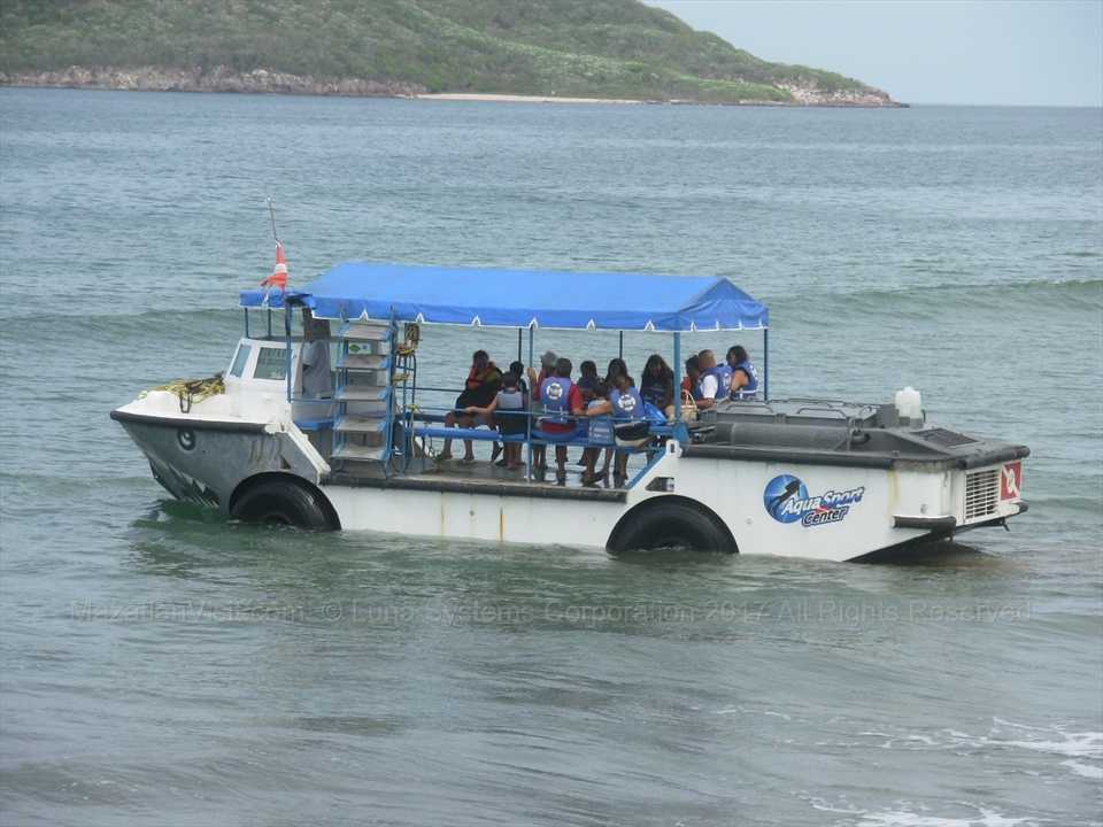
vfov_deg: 10.4
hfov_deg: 13.9
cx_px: 552
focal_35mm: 142
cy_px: 414
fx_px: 4525
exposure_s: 1/592
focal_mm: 23.5
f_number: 4.5
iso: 50
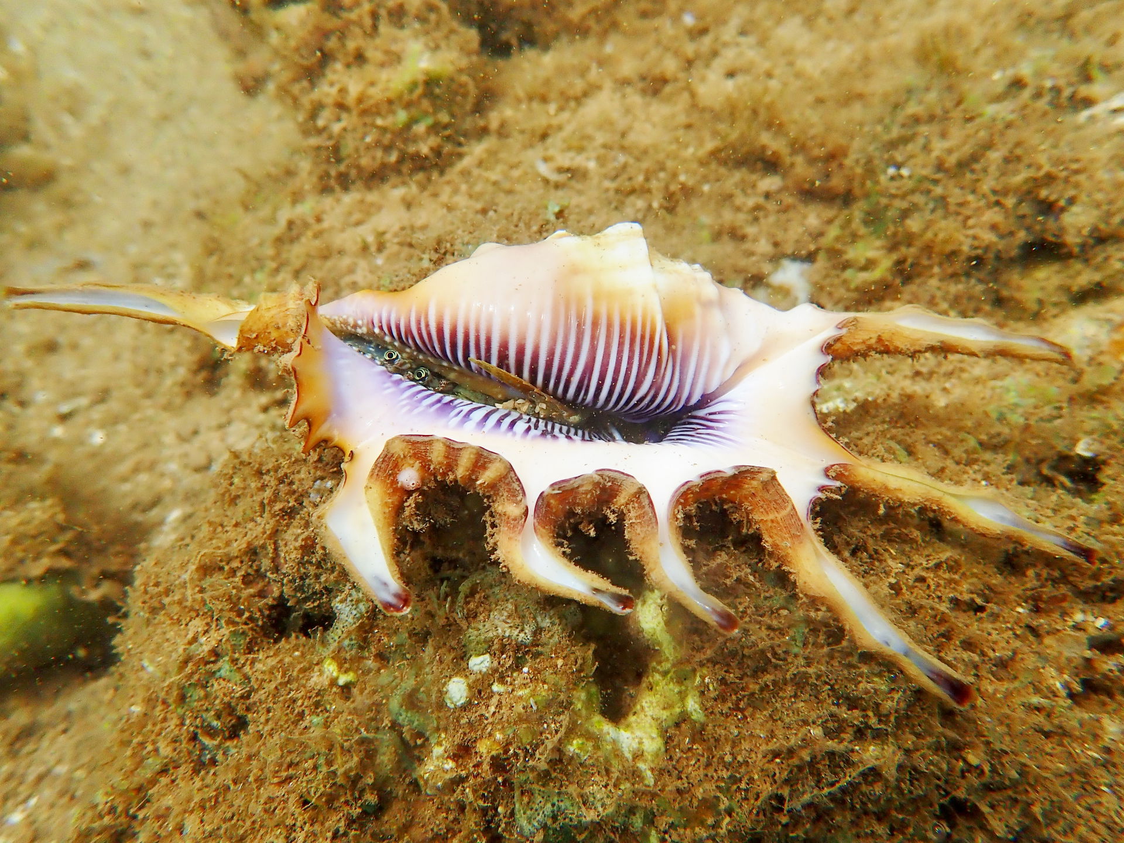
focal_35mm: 25
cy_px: 422
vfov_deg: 54.9
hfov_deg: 69.4
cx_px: 562
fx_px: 812
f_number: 8
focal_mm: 4.5
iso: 100
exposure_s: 1/160
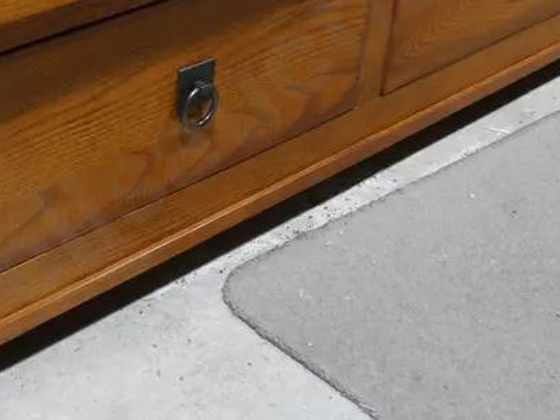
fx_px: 1327
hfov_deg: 23.8
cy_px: 100
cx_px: 251
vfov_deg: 17.9
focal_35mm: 82
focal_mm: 16
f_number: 4
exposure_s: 1/60
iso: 400
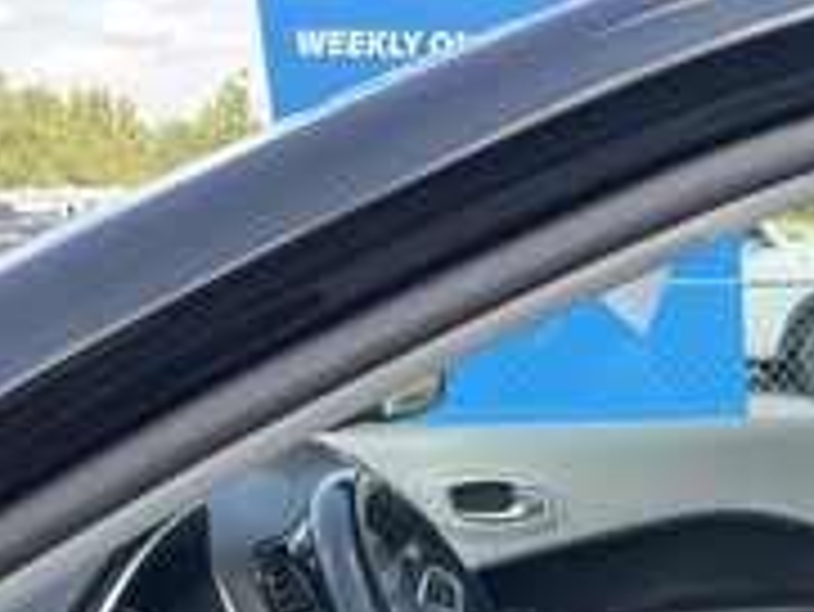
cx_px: 895
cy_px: 670
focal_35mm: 64
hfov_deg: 27.6
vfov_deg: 21.8
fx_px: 1506
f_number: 1.8
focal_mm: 3
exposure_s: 1/165
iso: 20
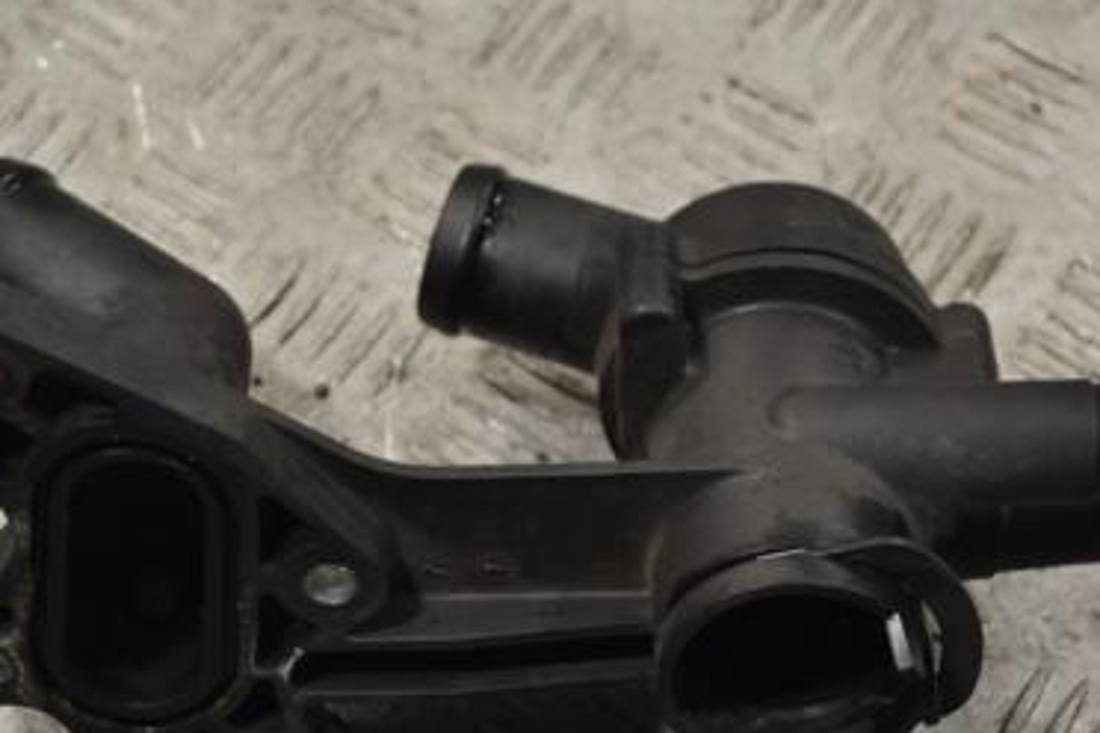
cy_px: 434
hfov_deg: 22.1
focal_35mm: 92
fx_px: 2811
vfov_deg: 14.9
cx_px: 485
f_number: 5
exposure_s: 1/100
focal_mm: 38
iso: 400
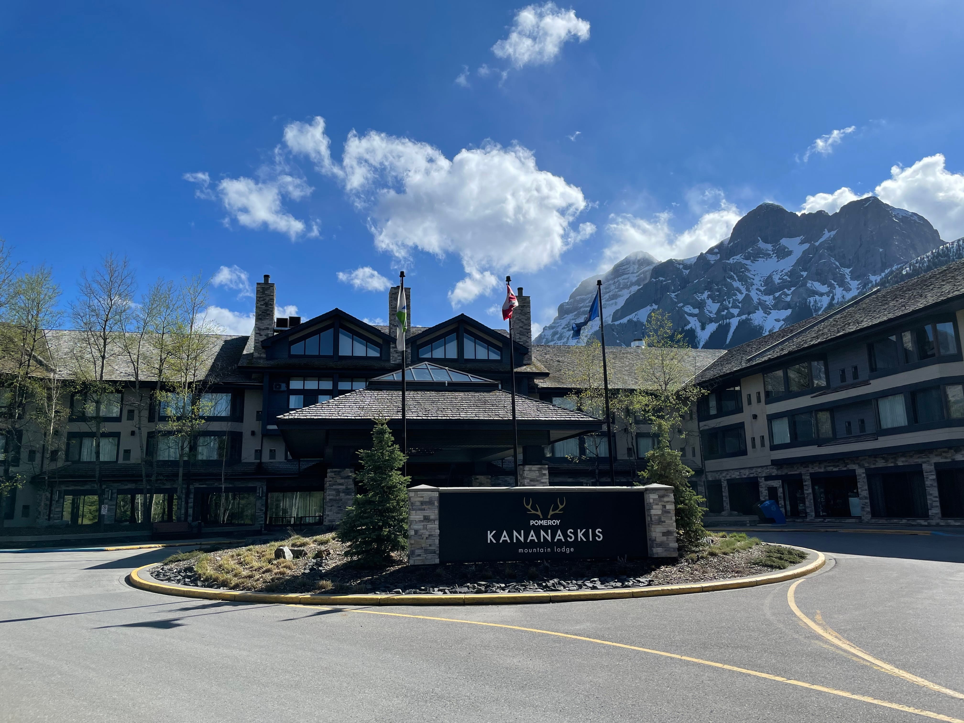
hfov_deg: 67.3
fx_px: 724
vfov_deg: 53.1
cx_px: 482
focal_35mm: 26
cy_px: 362
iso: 32
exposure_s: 1/4831
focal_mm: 4.2
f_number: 1.6
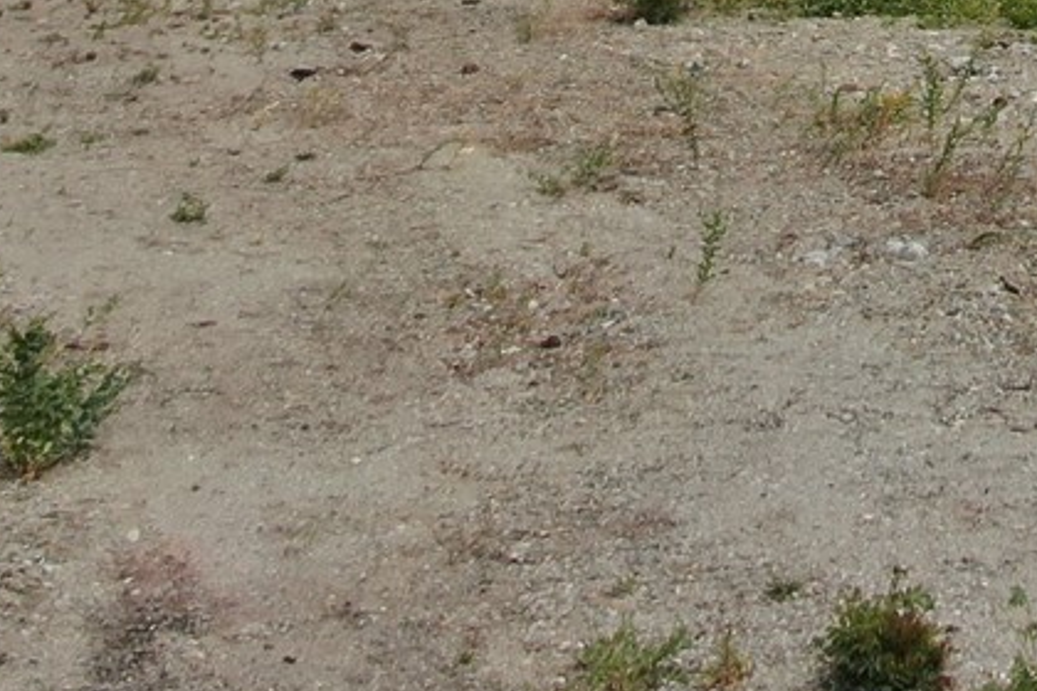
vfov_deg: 12.8
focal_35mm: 95
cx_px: 1227
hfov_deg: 20.2
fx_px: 2736
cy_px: -642
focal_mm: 4.39
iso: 100
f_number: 2.8
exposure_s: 1/1600
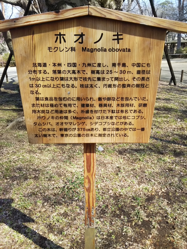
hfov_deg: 46.8
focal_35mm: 30
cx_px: 94
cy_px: 124
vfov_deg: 60.0
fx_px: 216
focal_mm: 4
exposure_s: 1/244
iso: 20
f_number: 2.2
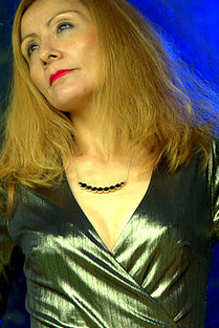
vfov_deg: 9.5
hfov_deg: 6.4
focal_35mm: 216
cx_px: 110
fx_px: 1969
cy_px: 158
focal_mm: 100
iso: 100
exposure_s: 1/125
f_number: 4
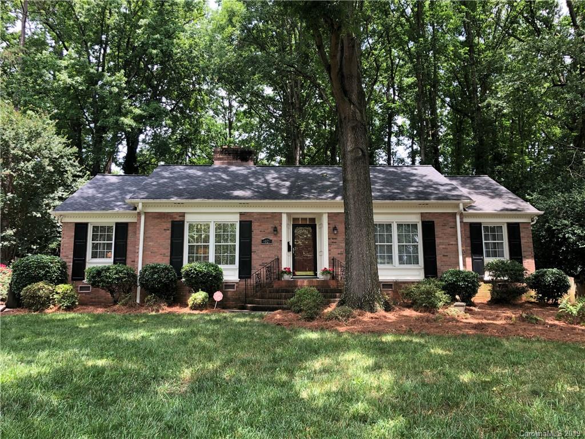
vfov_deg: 49.7
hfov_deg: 63.4
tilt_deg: +9.5
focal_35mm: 28
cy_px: 220
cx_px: 292
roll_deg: +0.6
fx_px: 473
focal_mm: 4
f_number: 1.8
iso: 20
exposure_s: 1/120
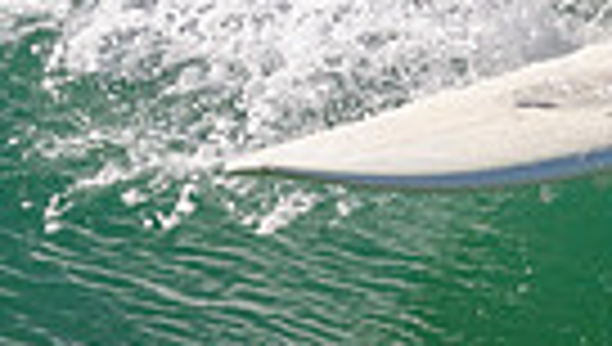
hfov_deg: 0.6
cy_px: -317
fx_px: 57911
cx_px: 369
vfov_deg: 0.3
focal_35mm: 3563
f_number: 11
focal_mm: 800
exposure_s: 1/2000
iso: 1800
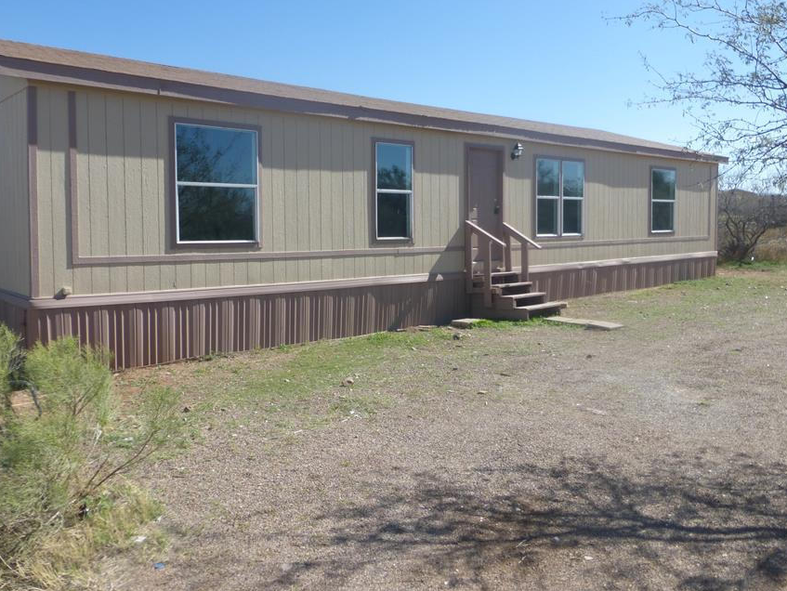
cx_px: 384
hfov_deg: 61.6
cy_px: 251
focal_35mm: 29
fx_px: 660
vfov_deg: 48.1
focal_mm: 4.3
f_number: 3.3
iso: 100
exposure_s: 1/1300
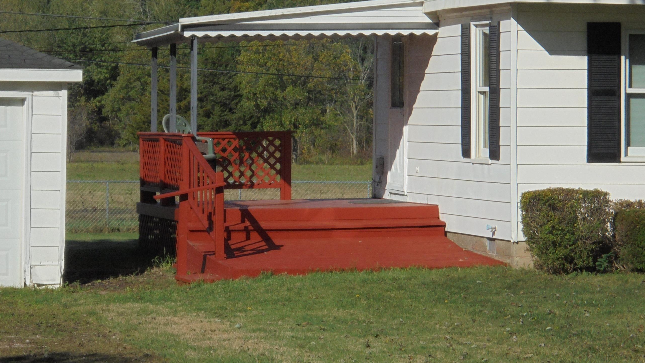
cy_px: 160
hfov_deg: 12.6
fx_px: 2925
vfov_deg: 7.1
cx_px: 322
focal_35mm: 171
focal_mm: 27.6
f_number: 6.5
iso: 100
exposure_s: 1/500
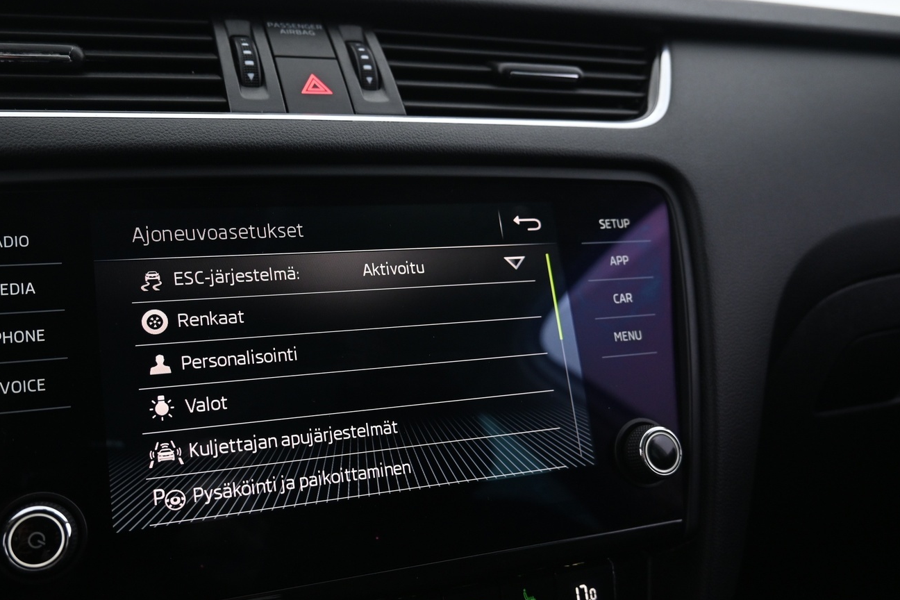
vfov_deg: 43.5
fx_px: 750
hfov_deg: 61.5
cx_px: 372
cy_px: 337
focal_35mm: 30
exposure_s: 1/25
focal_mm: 16
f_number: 3.5
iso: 800
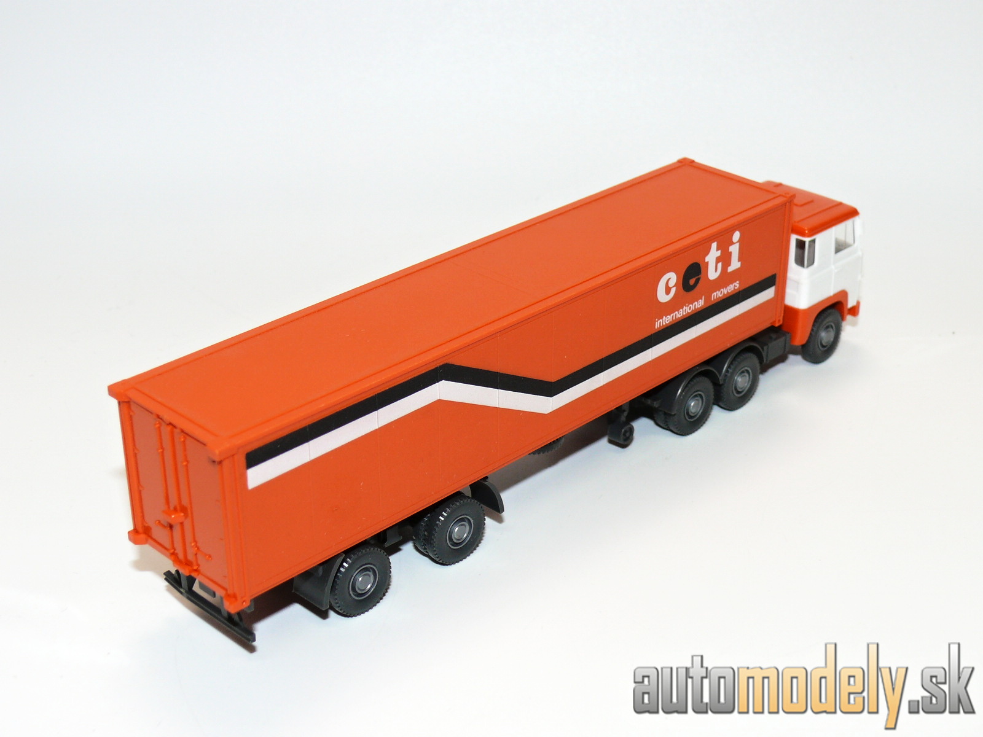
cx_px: 492
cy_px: 368
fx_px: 1619
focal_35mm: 57
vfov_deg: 25.7
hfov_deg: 33.8
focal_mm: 10
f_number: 4
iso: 100
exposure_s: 1/30
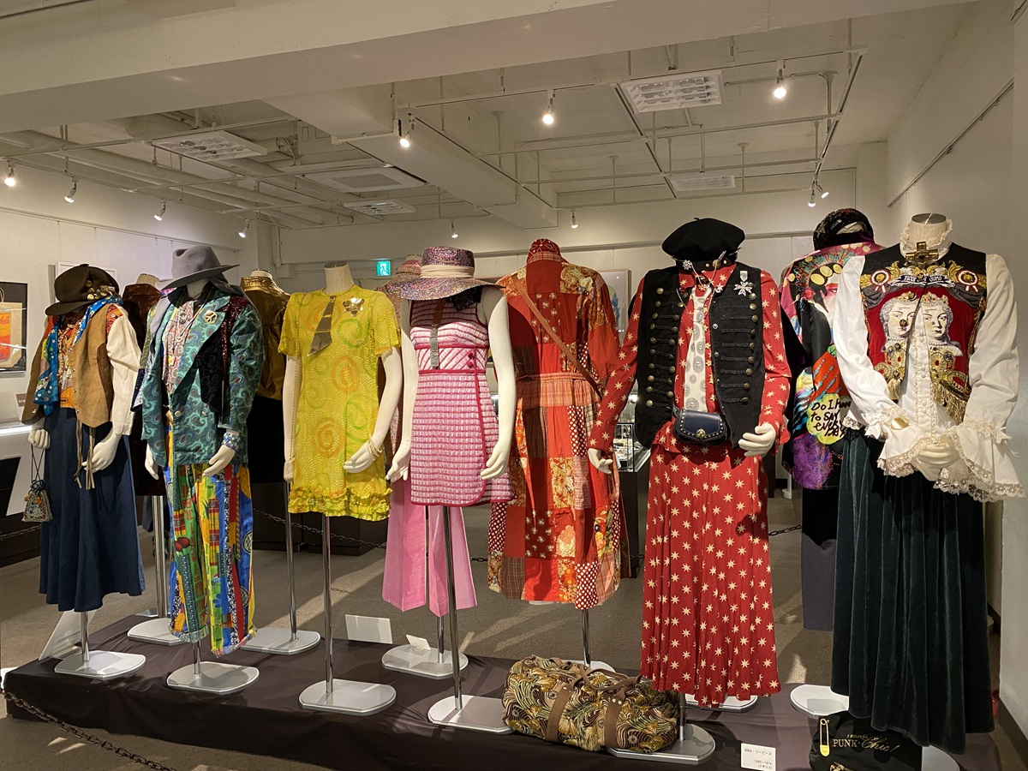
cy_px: 386
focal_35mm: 26
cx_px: 514
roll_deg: +1.1
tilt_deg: -3.1
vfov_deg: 53.1
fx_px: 772
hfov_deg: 67.3
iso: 160
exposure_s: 1/50
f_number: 1.8
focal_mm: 4.25
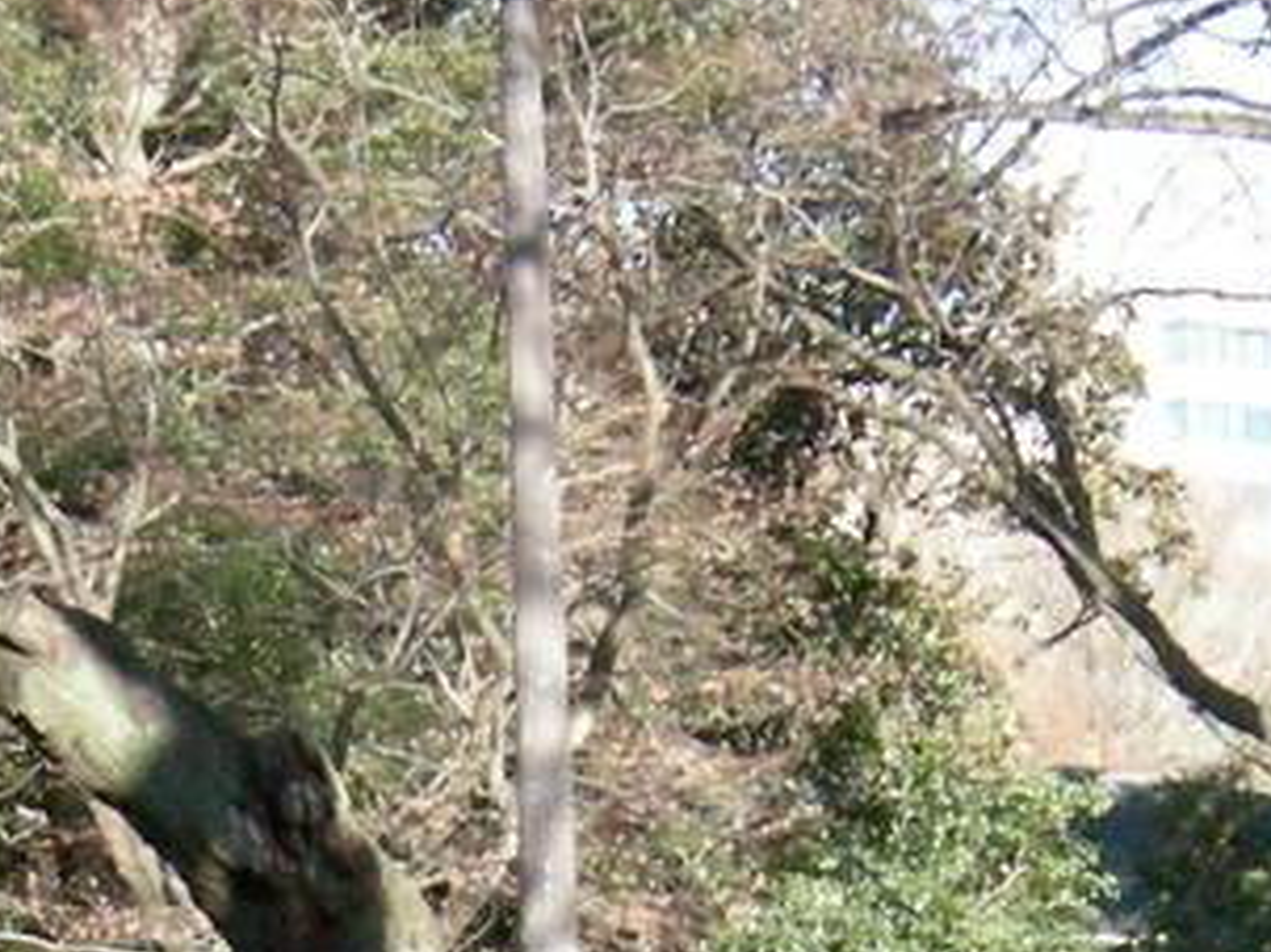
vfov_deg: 13.3
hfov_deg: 18.3
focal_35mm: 107
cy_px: 1283
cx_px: 390
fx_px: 3927
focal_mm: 7.5
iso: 400
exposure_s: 1/862
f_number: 2.7
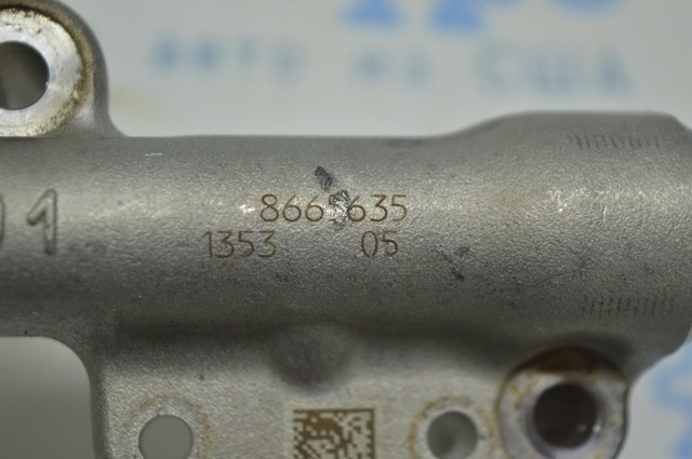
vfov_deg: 16.5
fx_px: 1584
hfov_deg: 24.6
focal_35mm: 82
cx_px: 346
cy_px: 230
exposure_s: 1/40
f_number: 5.6
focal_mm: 55
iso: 400
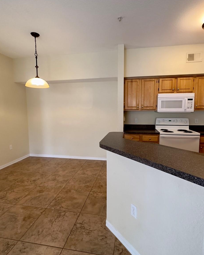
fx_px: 143
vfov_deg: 83.3
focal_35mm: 19
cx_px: 105
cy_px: 123
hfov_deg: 70.8
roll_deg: +0.2
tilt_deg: -5.1
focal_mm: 2.22
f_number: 2.2
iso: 250
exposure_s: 1/60
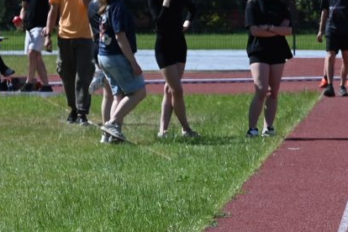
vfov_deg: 3.7
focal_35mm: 369
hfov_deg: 5.5
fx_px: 3567
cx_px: 558
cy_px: 367
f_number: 7.1
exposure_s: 1/400
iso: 100
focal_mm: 68
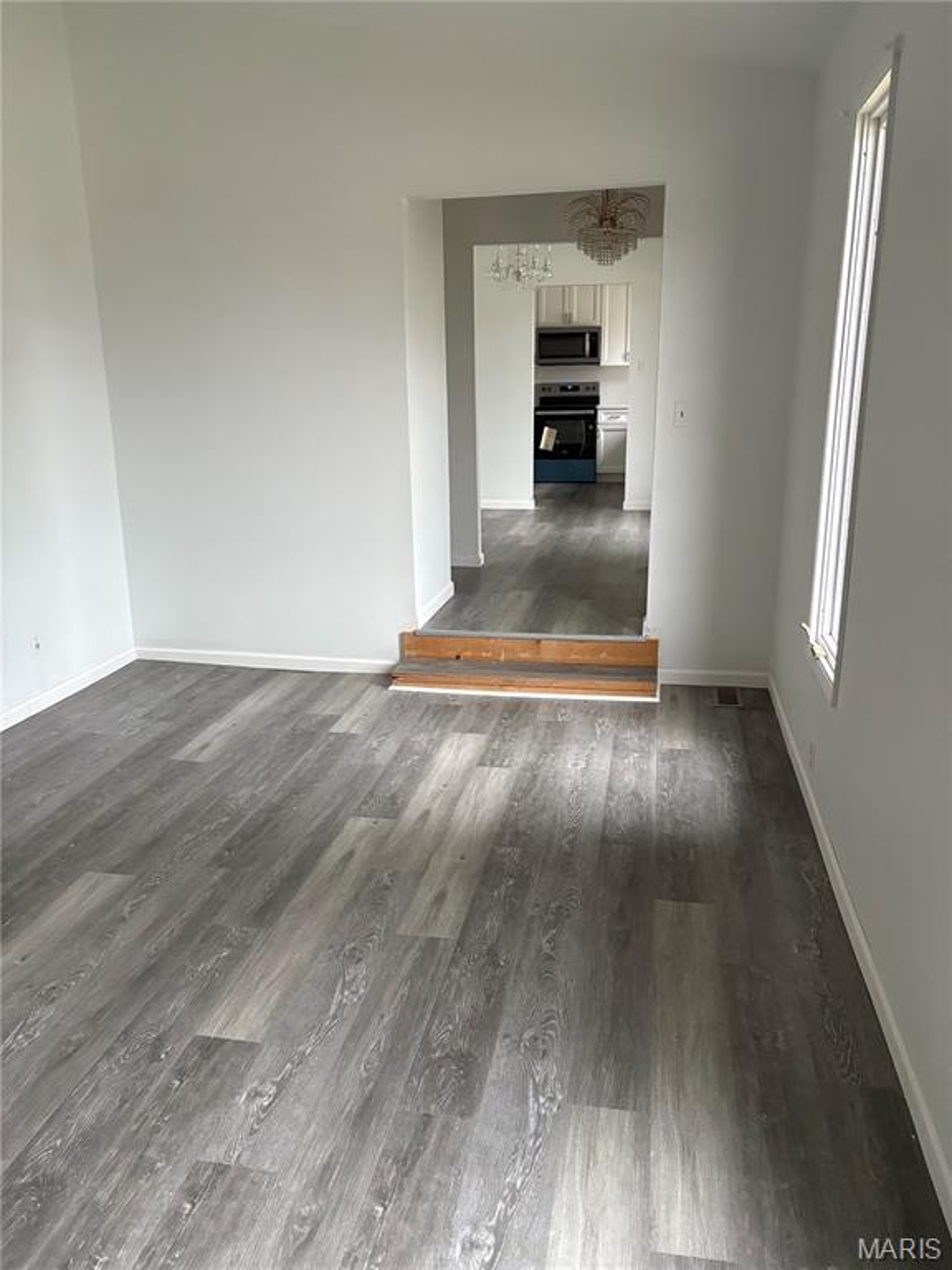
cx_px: 476
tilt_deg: -14.0
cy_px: 635
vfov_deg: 67.3
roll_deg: +1.0
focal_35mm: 26
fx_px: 953
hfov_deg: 53.1
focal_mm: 5.96
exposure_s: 1/52
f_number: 1.6
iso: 500
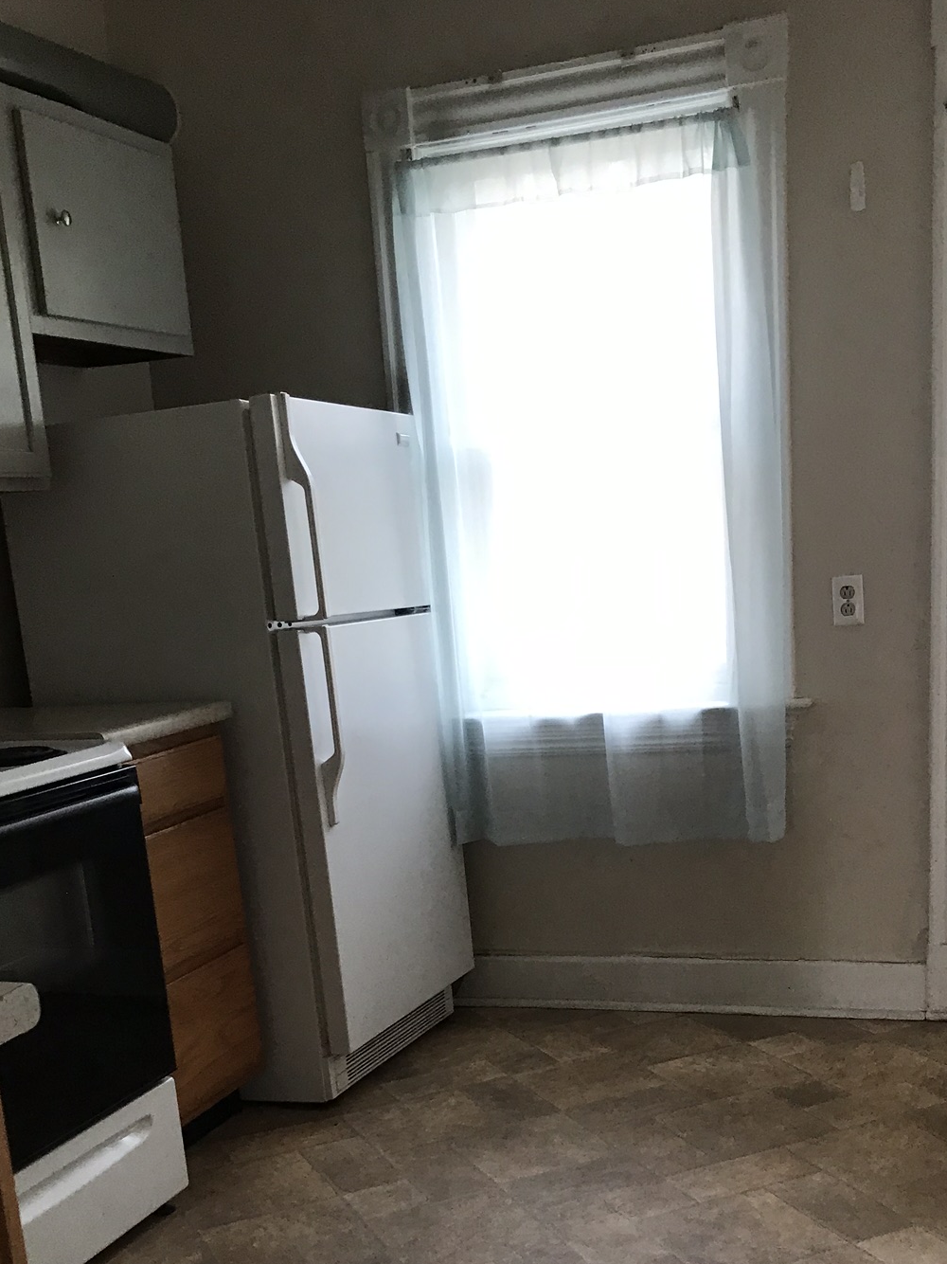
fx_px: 1569
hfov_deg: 33.6
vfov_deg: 42.5
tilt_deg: -14.8
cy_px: 945
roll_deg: +6.1
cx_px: 499
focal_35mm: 43
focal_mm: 3.99
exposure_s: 1/30
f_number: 1.8
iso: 40
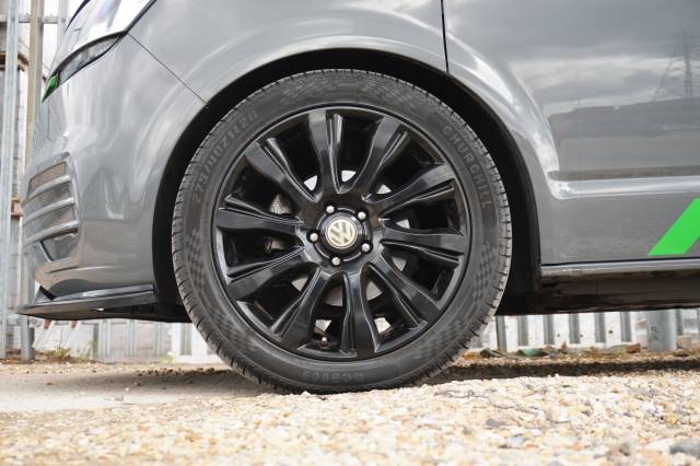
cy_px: 233
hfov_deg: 43.6
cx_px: 350
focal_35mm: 45
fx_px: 875
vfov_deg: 29.8
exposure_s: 1/160
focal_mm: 30
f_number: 5
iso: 320
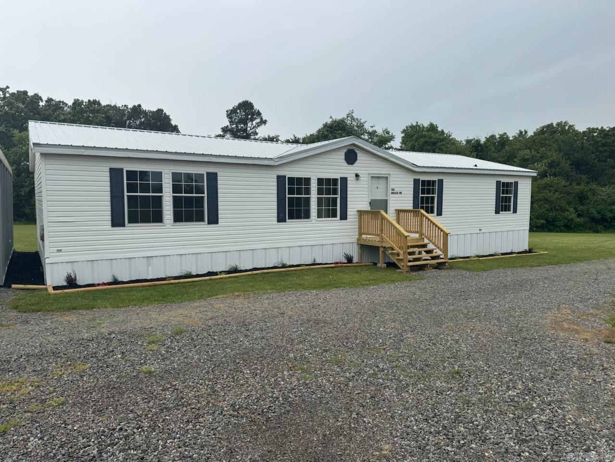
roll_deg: +0.6
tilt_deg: -4.2
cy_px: 231
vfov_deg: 56.8
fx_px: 426
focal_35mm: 24
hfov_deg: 71.6
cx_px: 308
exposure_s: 1/2174
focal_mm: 6.76
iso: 80
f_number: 1.78
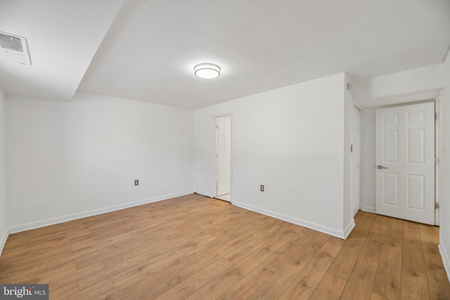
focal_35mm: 14
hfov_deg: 104.3
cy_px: 150
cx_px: 225
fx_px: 175
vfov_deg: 81.2
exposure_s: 1/15
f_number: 8
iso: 360
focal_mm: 14
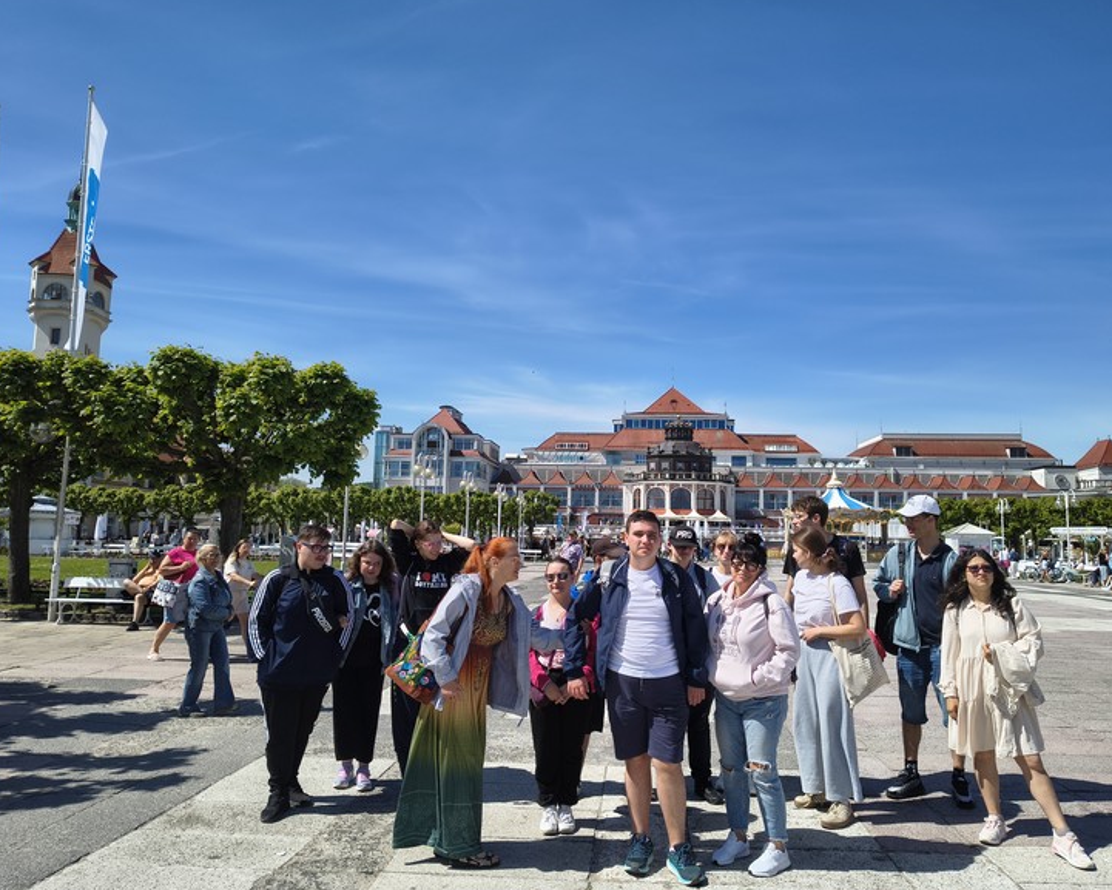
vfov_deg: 54.9
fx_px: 856
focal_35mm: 26
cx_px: 603
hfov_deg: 65.9
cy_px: 441
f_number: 1.8
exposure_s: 1/2005
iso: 102
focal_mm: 5.56
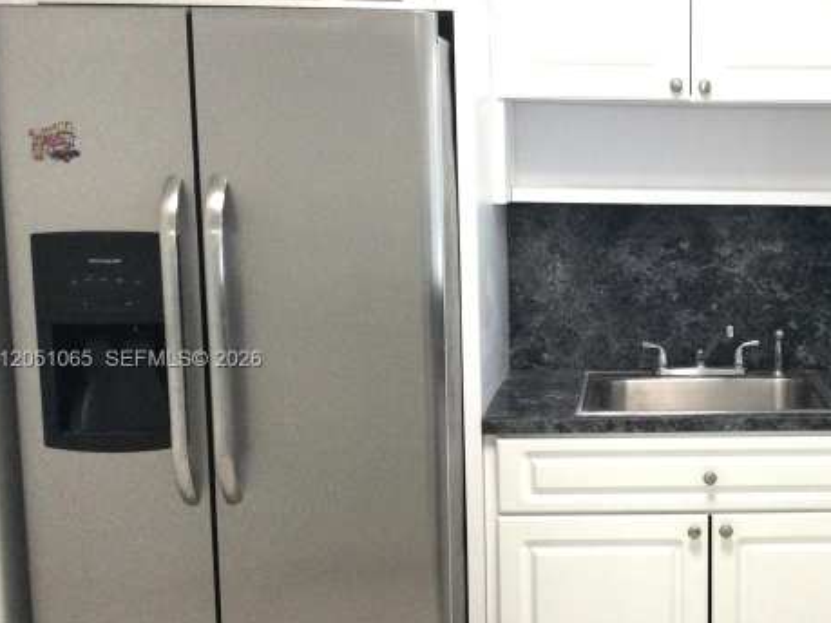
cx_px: 704
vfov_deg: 27.0
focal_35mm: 54
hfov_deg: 34.1
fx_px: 1296
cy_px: 360
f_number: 2.4
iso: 40
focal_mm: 3.3
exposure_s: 1/30
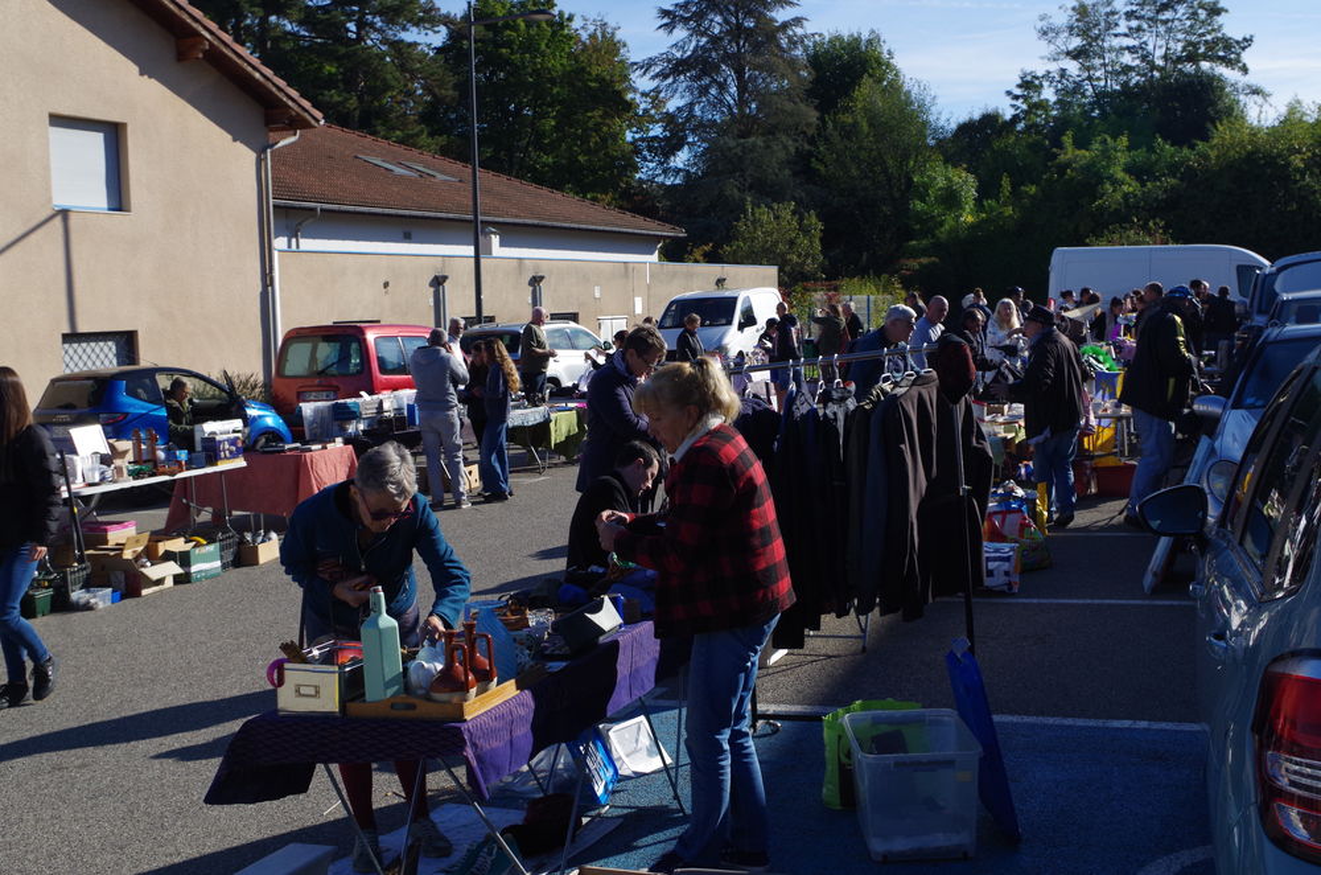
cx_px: 660
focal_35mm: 39
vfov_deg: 34.1
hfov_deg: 49.6
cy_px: 438
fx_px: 1428
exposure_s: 1/800
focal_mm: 26.25
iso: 400
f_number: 9
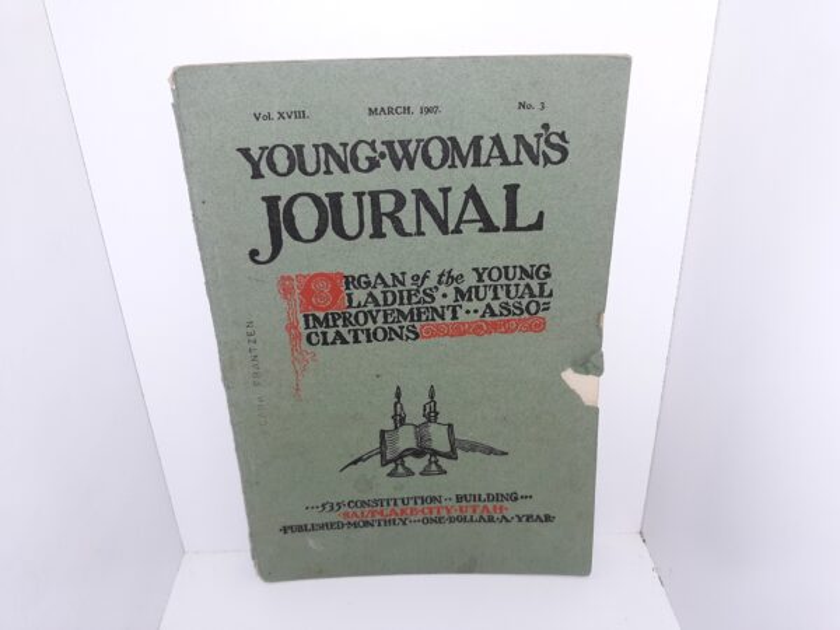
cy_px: 315
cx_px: 420
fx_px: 679
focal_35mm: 28
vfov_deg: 49.7
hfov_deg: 63.4
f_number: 1.7
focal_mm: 3.7
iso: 50
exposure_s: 1/120
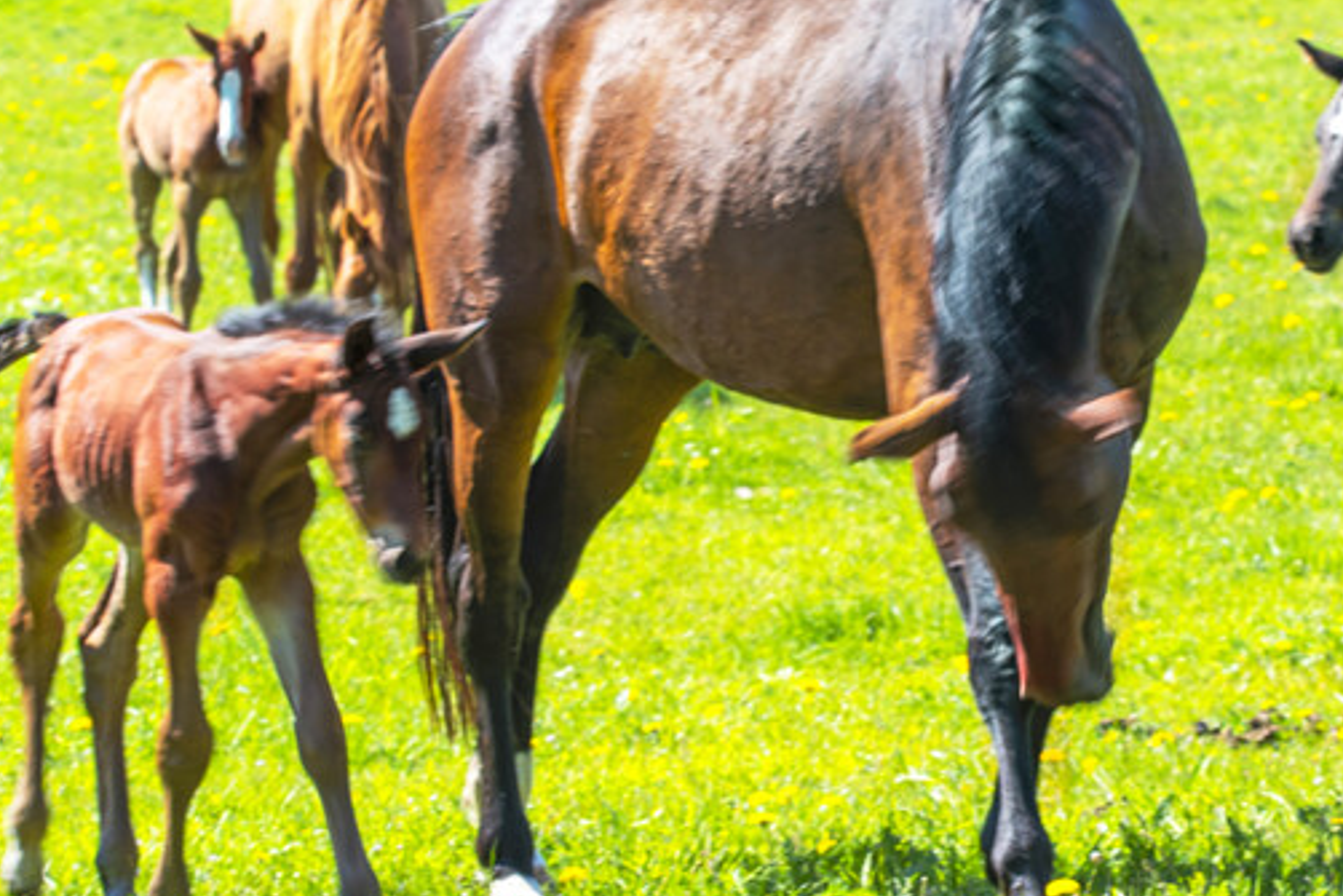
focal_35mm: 269
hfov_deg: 7.6
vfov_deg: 5.1
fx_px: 10037
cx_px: 1035
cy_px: 370
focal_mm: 150
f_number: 16
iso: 100
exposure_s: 1/30
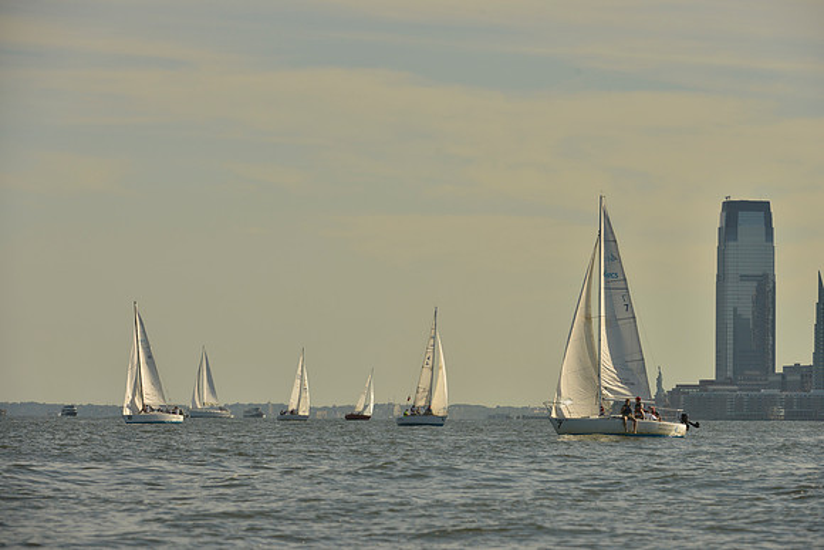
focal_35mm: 200
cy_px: 275
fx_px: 4579
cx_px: 412
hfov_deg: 10.3
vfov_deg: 6.9
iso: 200
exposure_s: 1/1000
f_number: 8
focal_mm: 200
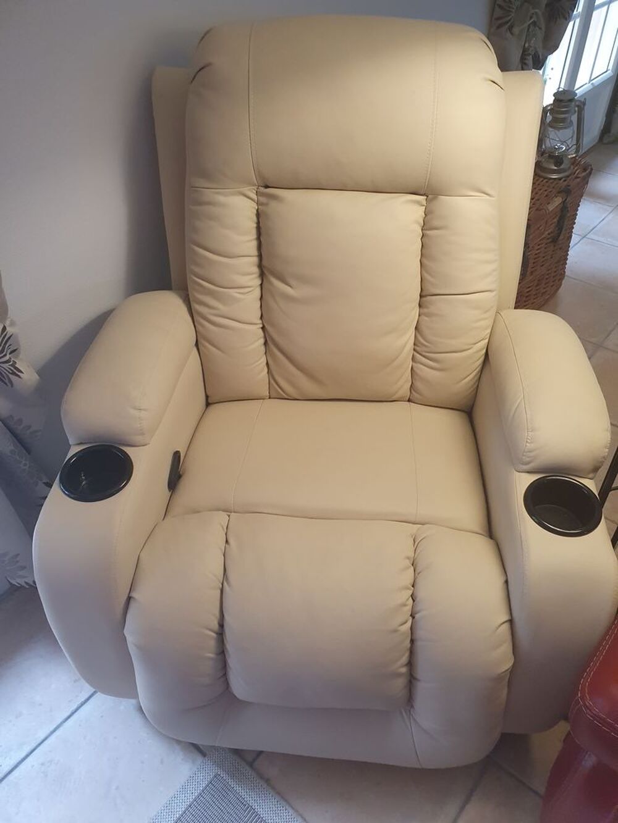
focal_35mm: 26
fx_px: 619
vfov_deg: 67.3
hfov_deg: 53.1
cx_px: 309
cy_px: 412
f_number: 2.4
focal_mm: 4.32
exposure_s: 1/50
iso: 320
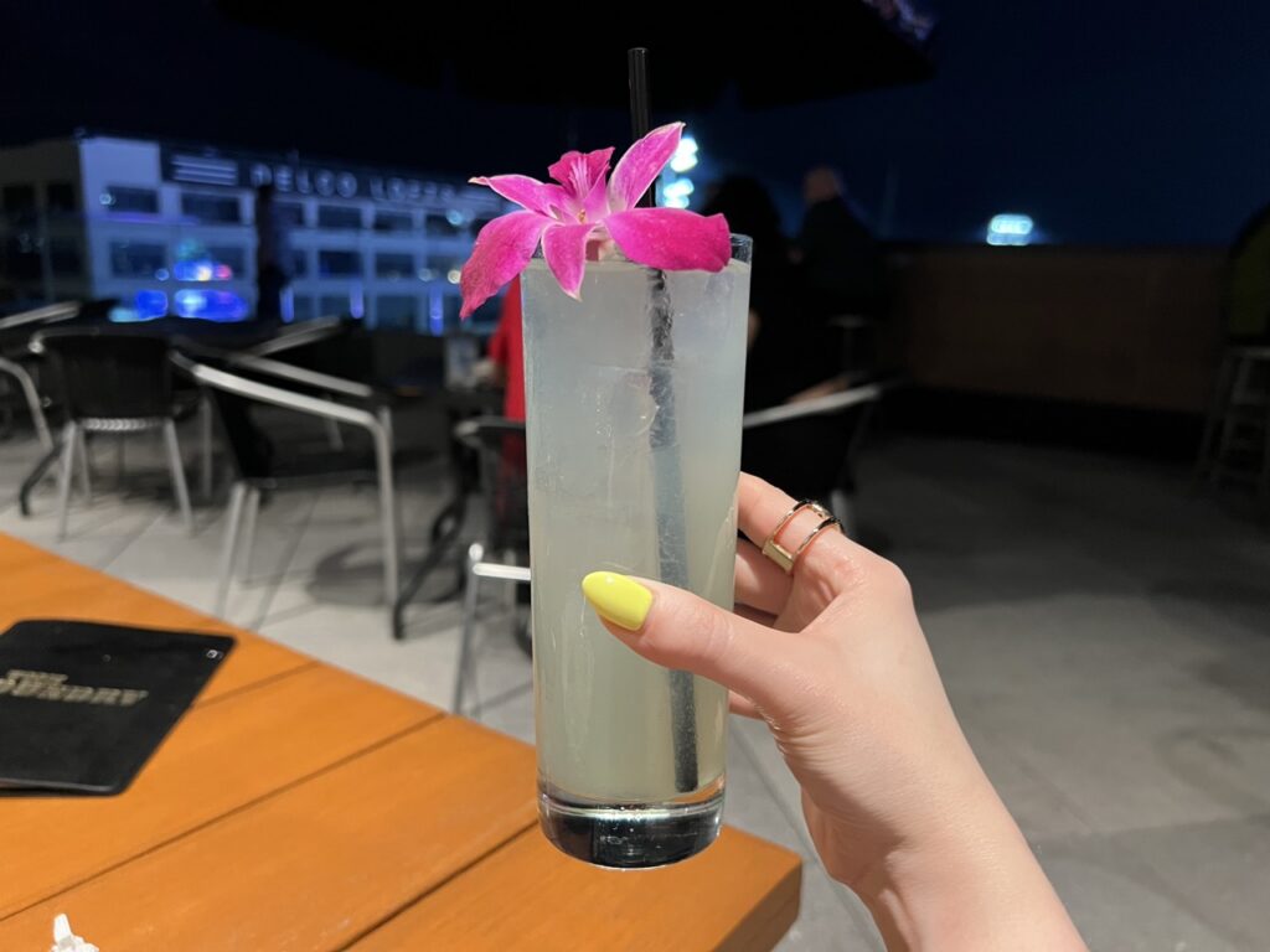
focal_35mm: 26
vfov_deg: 53.1
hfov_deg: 67.3
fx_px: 954
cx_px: 635
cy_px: 476
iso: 400
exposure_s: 1/40
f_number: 1.5
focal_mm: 5.7
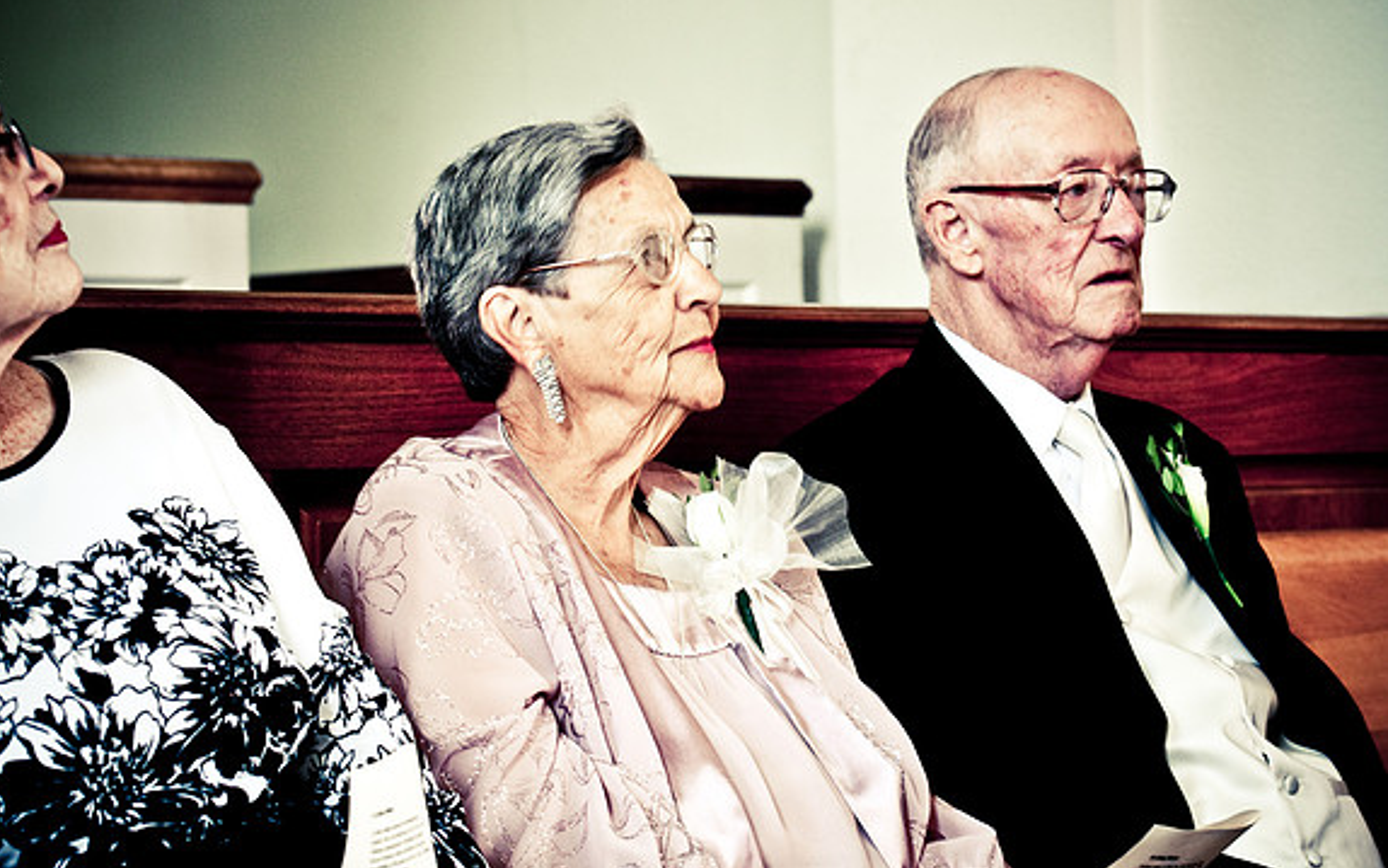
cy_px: 407
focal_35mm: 108
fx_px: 4086
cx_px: 692
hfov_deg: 19.3
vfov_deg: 12.1
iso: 200
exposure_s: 1/20
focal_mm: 70
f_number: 5
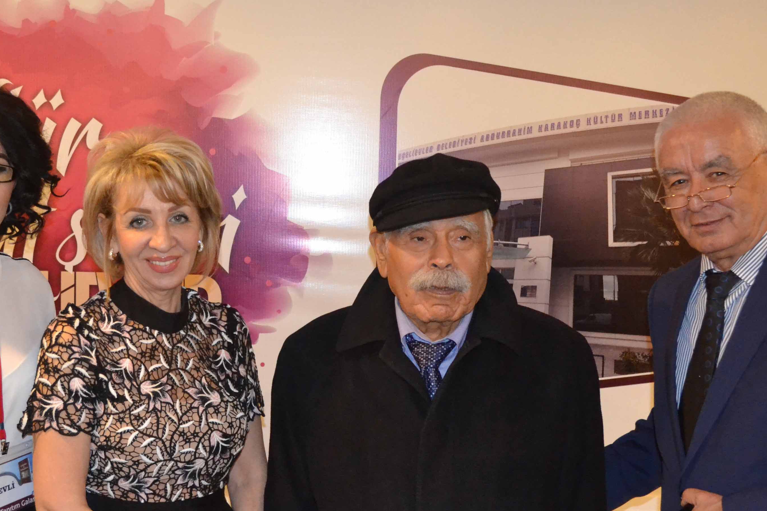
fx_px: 1193
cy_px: 276
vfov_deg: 24.2
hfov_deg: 35.5
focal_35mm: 56
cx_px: 315
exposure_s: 1/60
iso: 3200
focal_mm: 22
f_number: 4
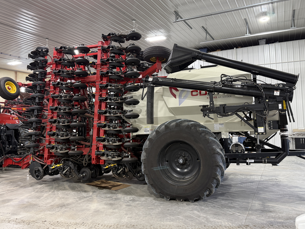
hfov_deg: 61.7
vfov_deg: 48.2
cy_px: 104
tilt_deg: +4.4
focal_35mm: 29
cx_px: 157
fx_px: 256
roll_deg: +0.8
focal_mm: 6.76
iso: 250
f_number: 1.78
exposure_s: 1/60
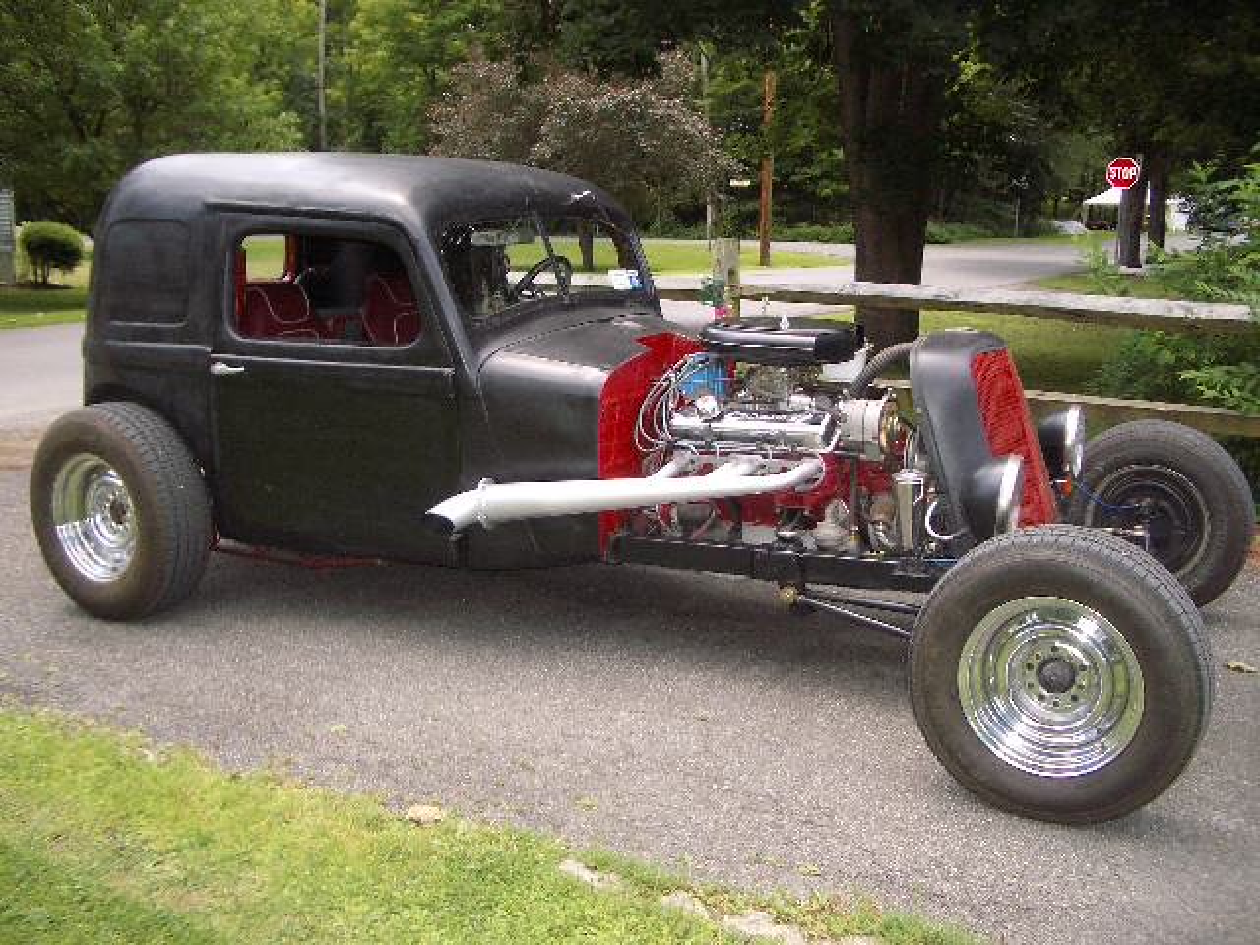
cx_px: 630
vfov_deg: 40.7
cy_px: 472
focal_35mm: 35
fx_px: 1274
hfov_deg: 52.6
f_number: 2.6
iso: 100
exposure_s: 1/400
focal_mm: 5.8
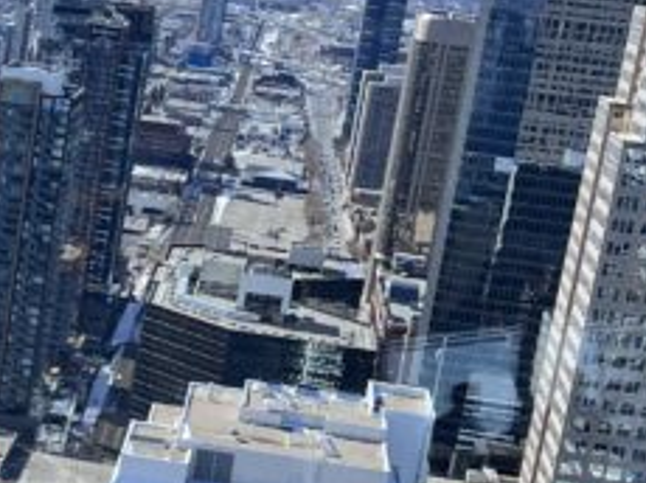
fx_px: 2163
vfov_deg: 12.7
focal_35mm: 116
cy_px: 427
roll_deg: -6.3
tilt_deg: -16.2
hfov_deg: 16.2
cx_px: -169
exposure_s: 1/1972
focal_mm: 5.7
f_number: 1.5
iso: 50
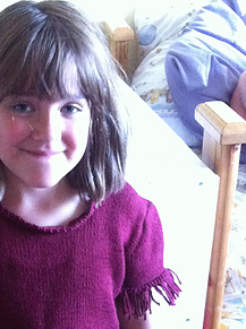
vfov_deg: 24.2
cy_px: 330
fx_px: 732
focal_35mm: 77
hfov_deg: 18.9
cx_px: 44
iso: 500
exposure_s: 1/15
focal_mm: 3.85
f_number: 2.8
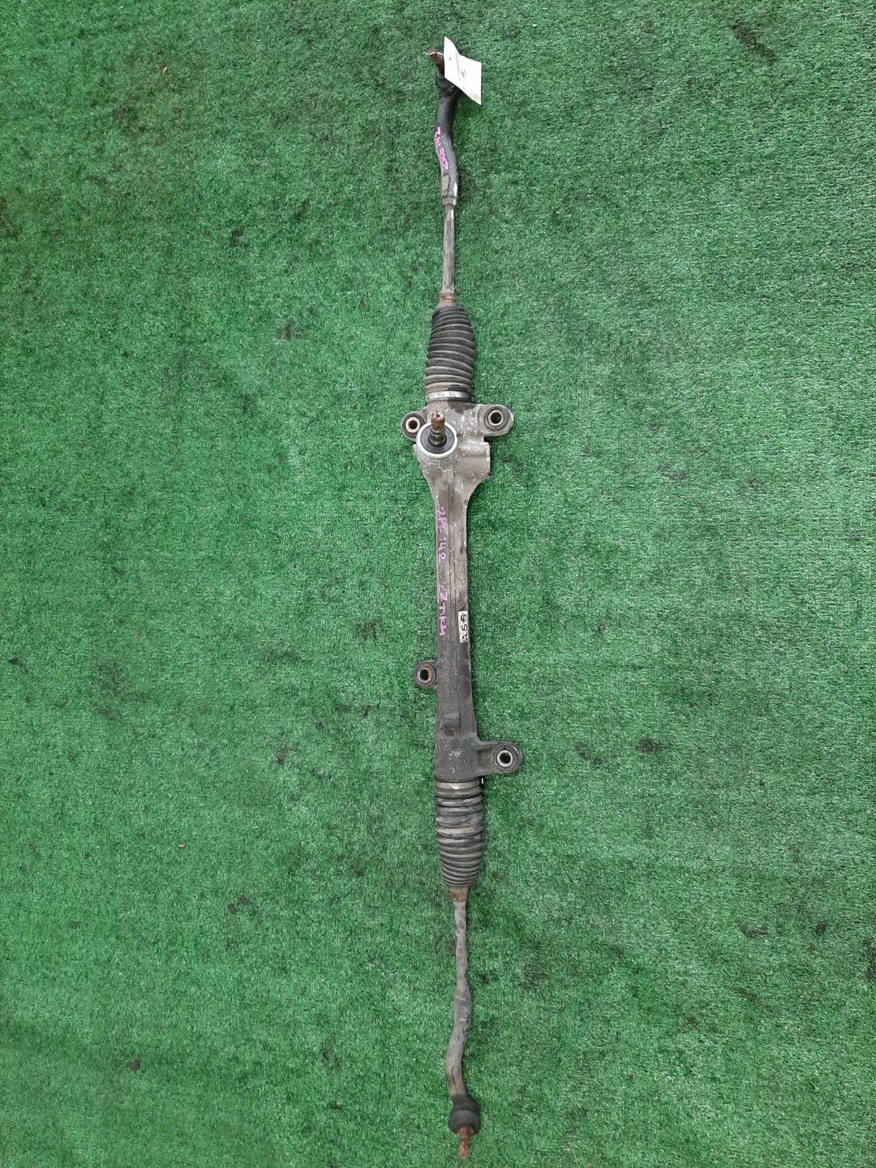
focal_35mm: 26
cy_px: 584
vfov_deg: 67.3
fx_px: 877
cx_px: 438
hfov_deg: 53.1
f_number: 1.7
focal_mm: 3.93
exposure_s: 1/50
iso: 167
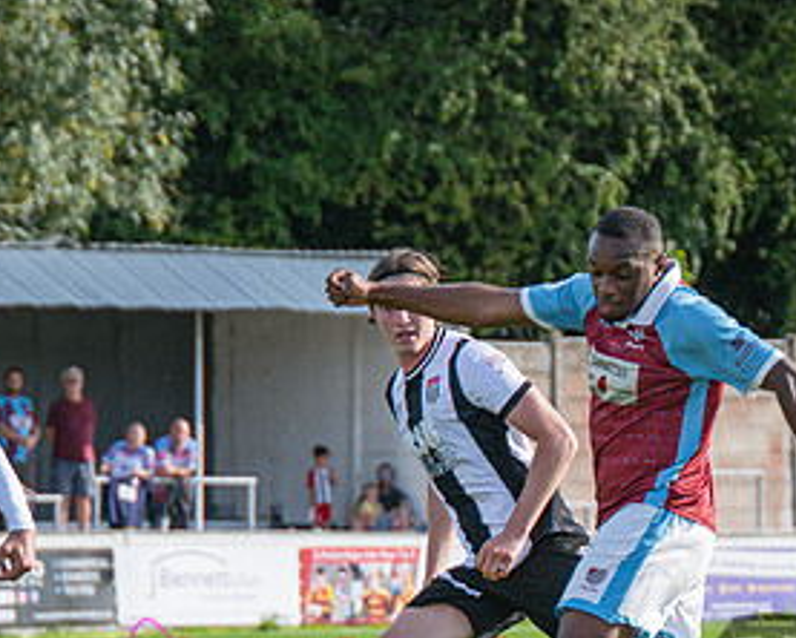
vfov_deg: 3.7
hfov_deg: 4.7
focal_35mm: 414
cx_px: 536
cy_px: 562
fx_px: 9760
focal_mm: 98
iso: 200
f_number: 4
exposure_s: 1/1000
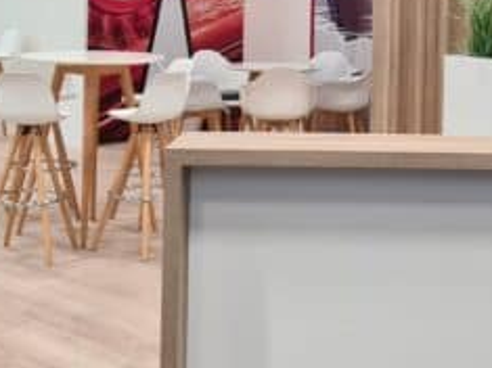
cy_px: 2
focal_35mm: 85
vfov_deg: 17.0
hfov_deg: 22.8
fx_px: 1207
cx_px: 373
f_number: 1.8
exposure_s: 1/50
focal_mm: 5.4
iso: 160
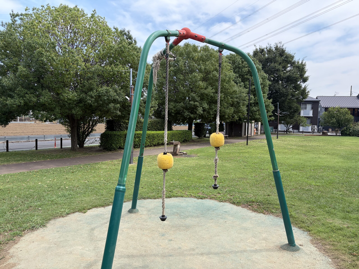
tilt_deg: -3.0
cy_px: 134
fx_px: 270
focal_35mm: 26
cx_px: 180
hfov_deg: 67.3
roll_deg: -1.4
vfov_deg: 53.1
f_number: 1.6
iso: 64
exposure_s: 1/1451
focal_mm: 5.96
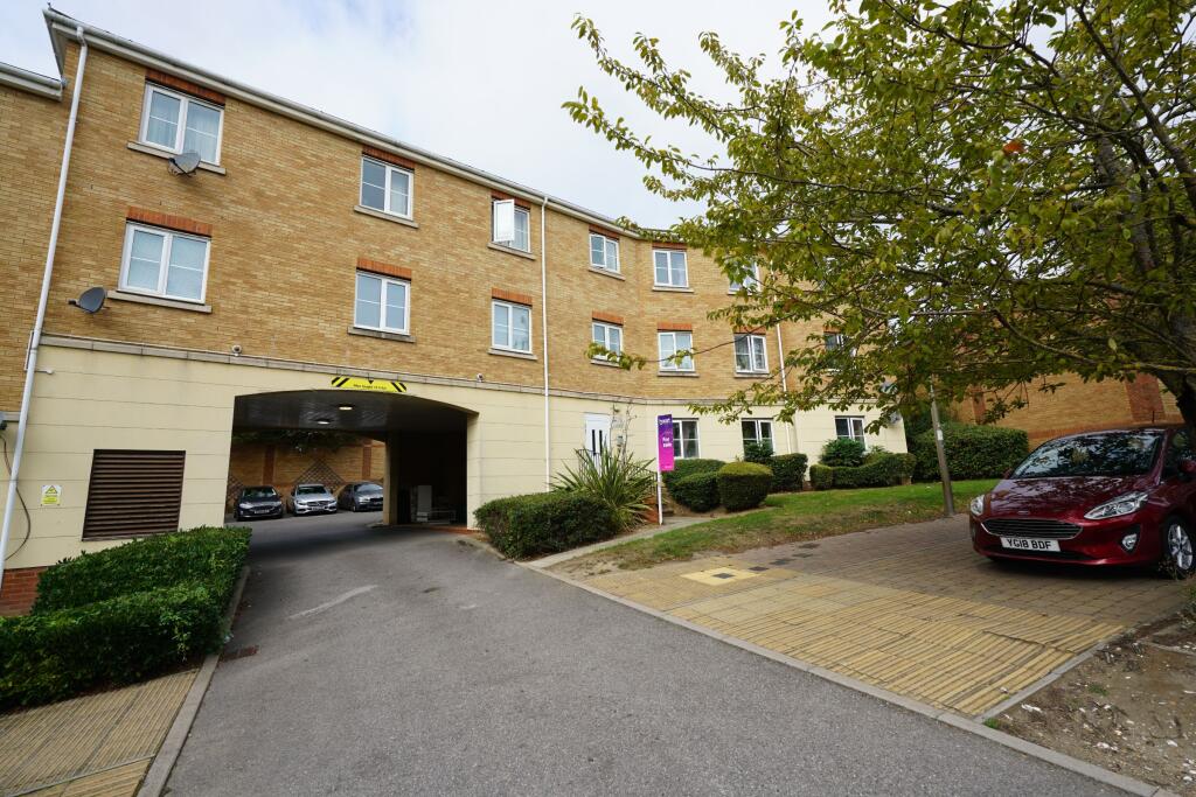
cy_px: 398
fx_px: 532
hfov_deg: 96.7
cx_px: 598
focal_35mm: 16
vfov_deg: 73.8
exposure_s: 1/80
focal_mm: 16
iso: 100
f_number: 10
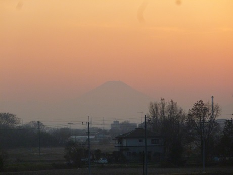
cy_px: 88
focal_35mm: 250
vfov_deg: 5.9
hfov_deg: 7.9
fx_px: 1683
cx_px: 116
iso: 400
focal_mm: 45
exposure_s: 1/100
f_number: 5.9
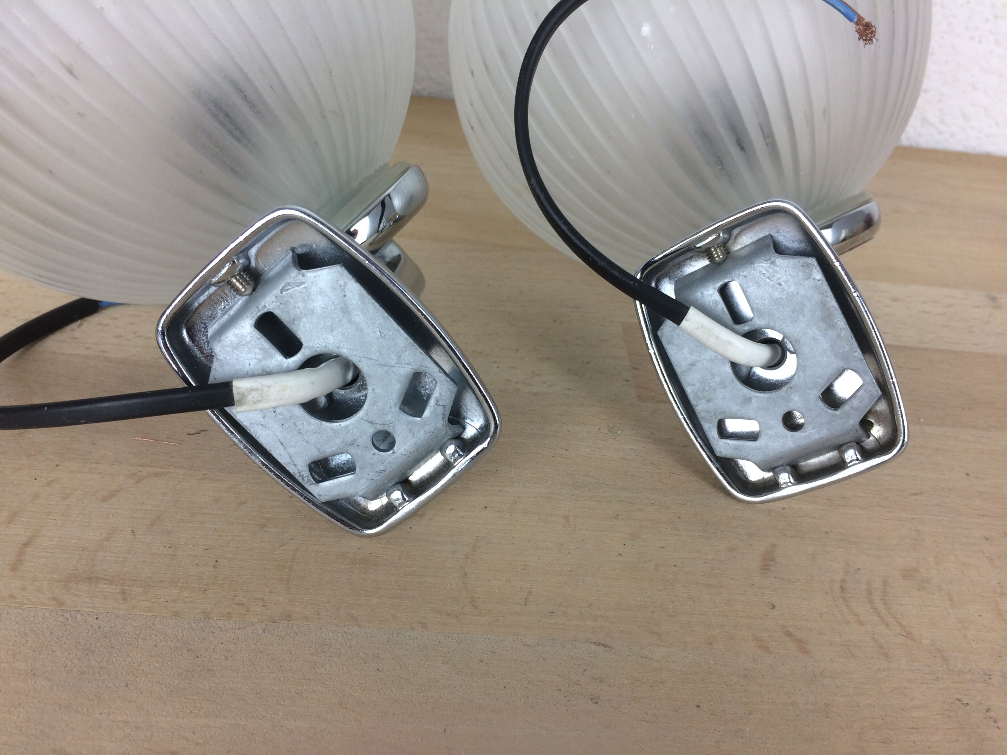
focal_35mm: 29
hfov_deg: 61.7
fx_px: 844
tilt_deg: -34.4
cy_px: 378
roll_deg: -8.4
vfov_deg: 48.2
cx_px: 504
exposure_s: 1/50
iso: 40
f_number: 2.2
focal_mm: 4.15
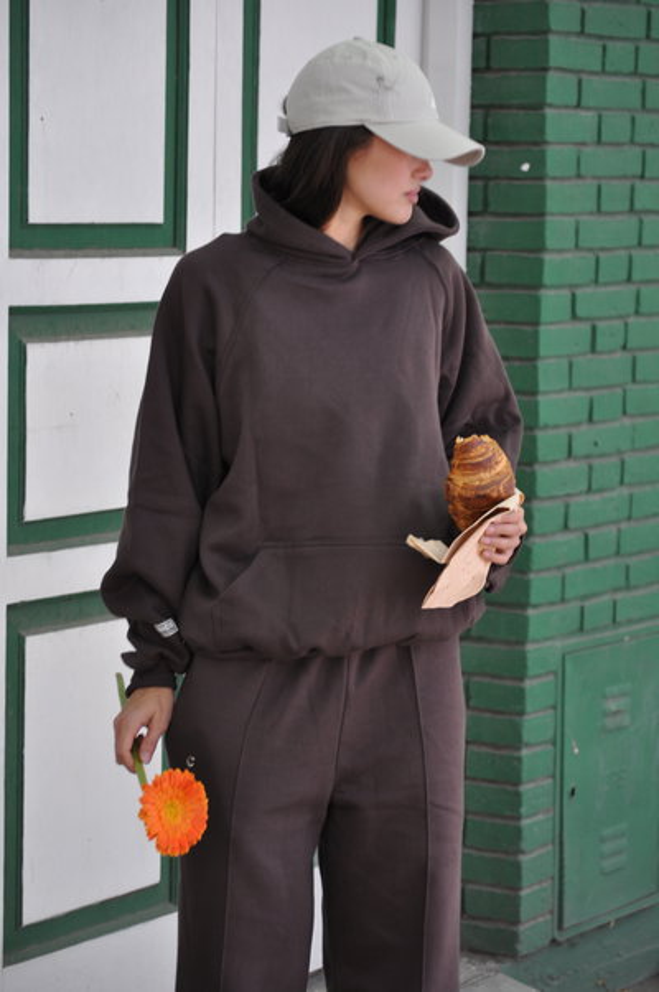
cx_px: 330
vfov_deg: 17.1
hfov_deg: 11.4
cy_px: 496
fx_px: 3302
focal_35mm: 120
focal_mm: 80
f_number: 4.2
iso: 200
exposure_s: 1/50
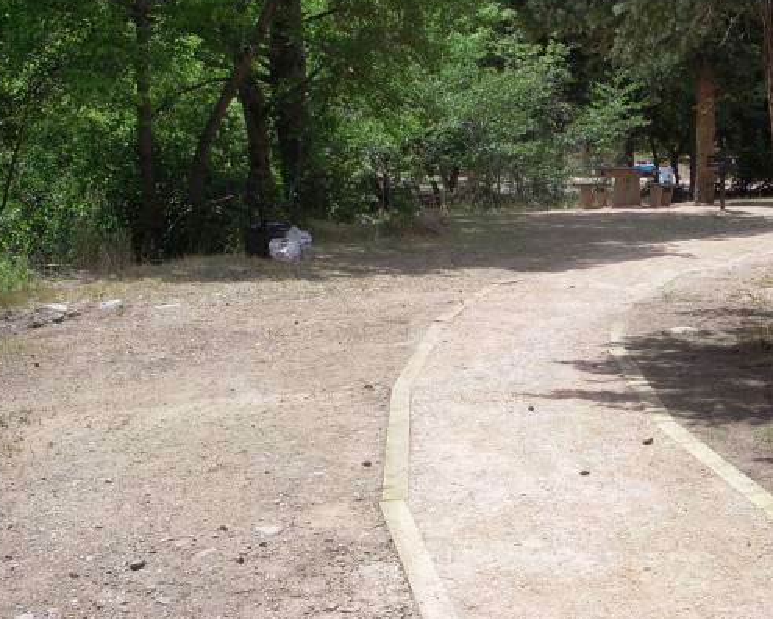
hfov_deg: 31.4
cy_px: 197
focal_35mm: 60
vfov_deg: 25.2
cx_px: 451
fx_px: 1373
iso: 100
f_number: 3.3
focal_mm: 6.3
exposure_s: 1/800
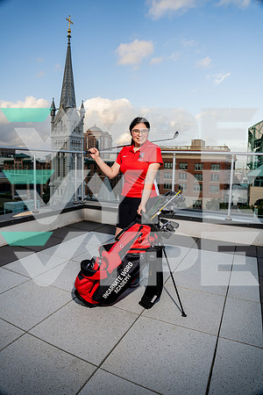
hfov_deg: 57.2
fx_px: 241
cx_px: 132
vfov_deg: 78.6
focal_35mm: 22
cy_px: 198
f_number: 4
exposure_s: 1/250
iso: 100
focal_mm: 22
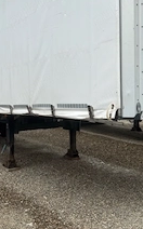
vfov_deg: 41.8
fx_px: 300
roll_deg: +2.8
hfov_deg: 26.8
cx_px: 65
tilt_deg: -1.8
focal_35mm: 48
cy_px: 97
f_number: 1.78
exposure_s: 1/2110
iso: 80
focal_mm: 6.76
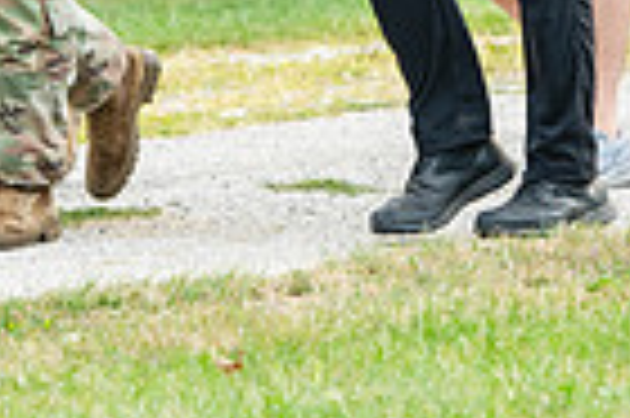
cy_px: -335
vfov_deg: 2.8
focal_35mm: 481
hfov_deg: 4.3
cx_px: 400
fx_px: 8408
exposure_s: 1/400
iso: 500
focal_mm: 116
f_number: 4.5
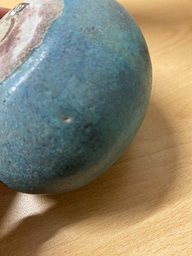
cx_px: 96
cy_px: 128
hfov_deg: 53.1
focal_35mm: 26
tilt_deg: -58.2
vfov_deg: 67.3
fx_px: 192
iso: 200
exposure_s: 1/50
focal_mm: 4.25
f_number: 1.8
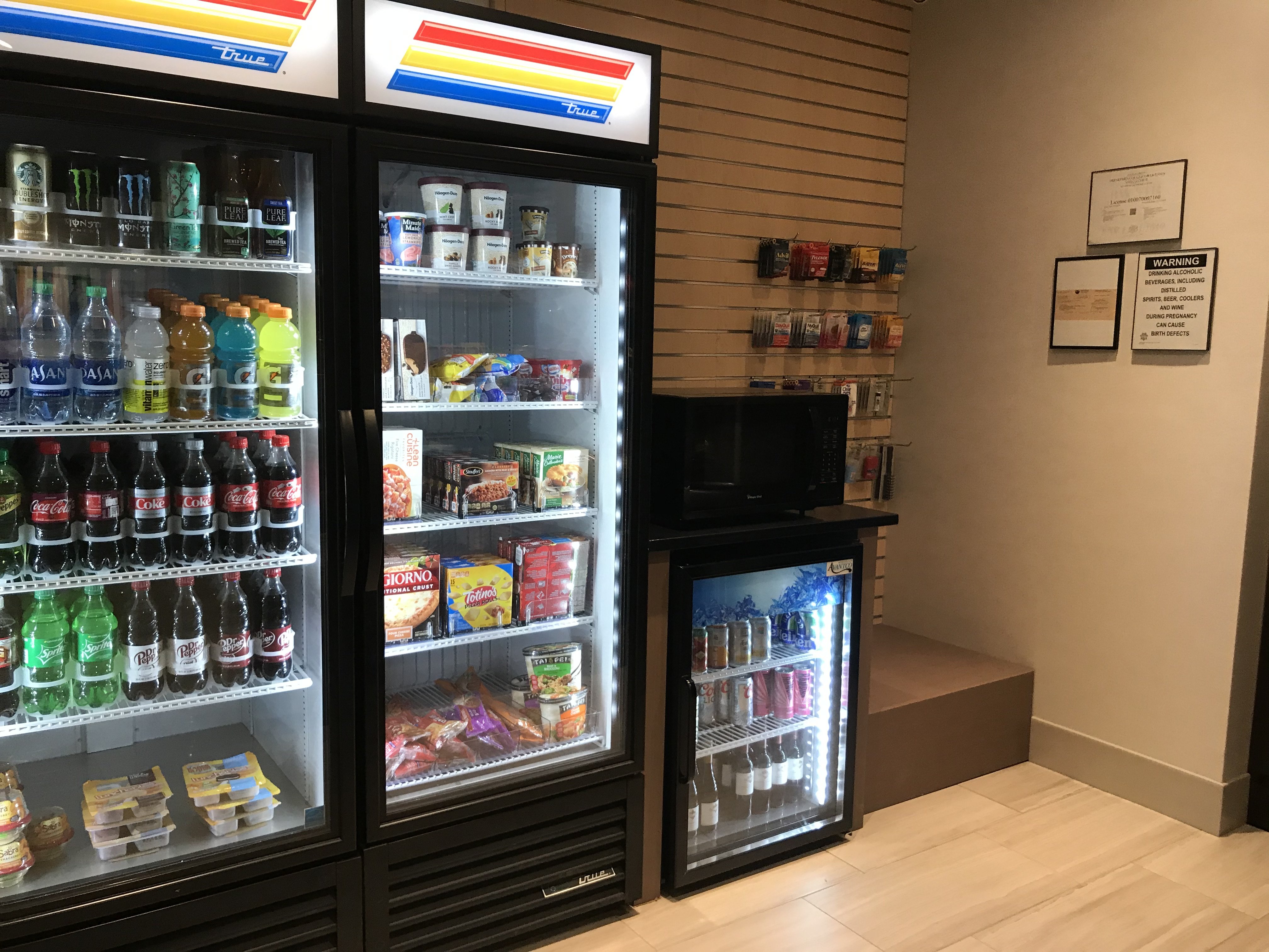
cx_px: 634
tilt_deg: -7.8
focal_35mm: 28
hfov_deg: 63.4
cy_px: 476
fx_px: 1026
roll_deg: -1.4
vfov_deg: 49.7
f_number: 1.8
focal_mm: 3.99
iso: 32
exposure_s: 1/30
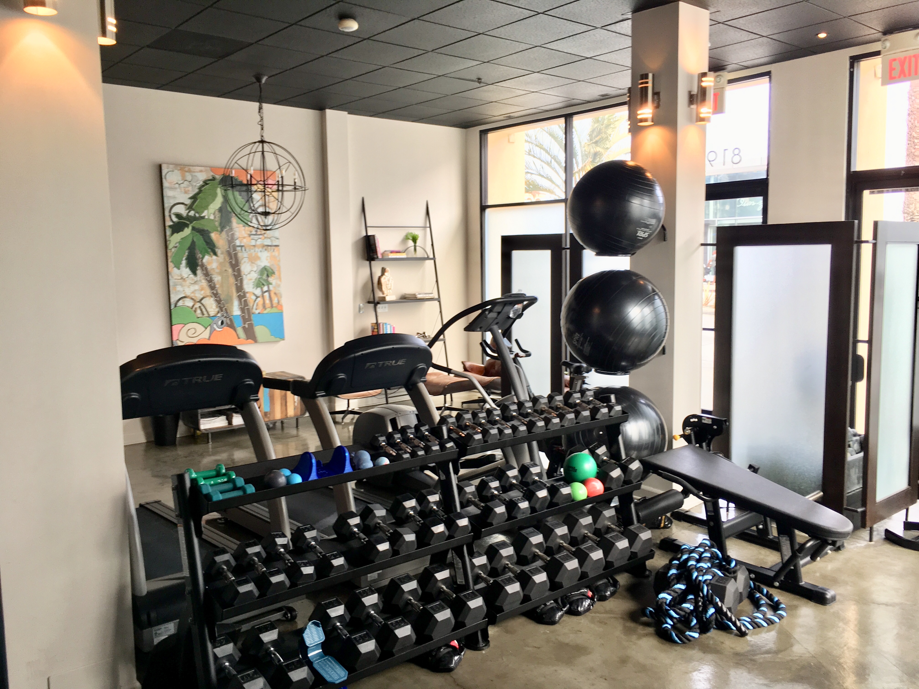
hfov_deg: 61.7
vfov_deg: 48.2
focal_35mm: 29
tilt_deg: -4.7
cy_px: 344
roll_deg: +0.2
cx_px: 460
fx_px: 770
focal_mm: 4.15
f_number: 2.2
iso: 25
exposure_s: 1/40
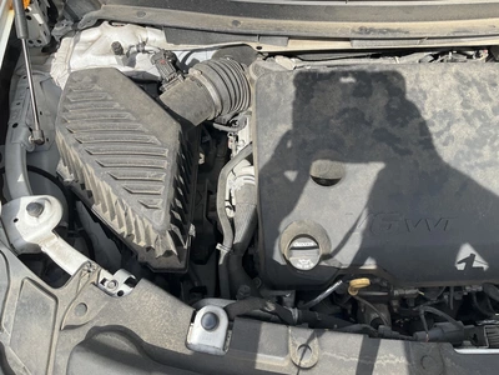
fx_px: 418
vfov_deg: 48.2
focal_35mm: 29
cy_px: 188
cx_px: 250
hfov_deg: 61.7
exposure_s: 1/674
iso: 25
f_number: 1.8
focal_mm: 3
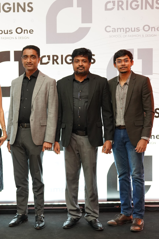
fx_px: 510
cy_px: 122
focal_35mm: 77
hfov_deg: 17.4
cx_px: 10
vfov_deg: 26.3
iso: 1600
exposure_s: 1/160
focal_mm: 50
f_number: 1.8
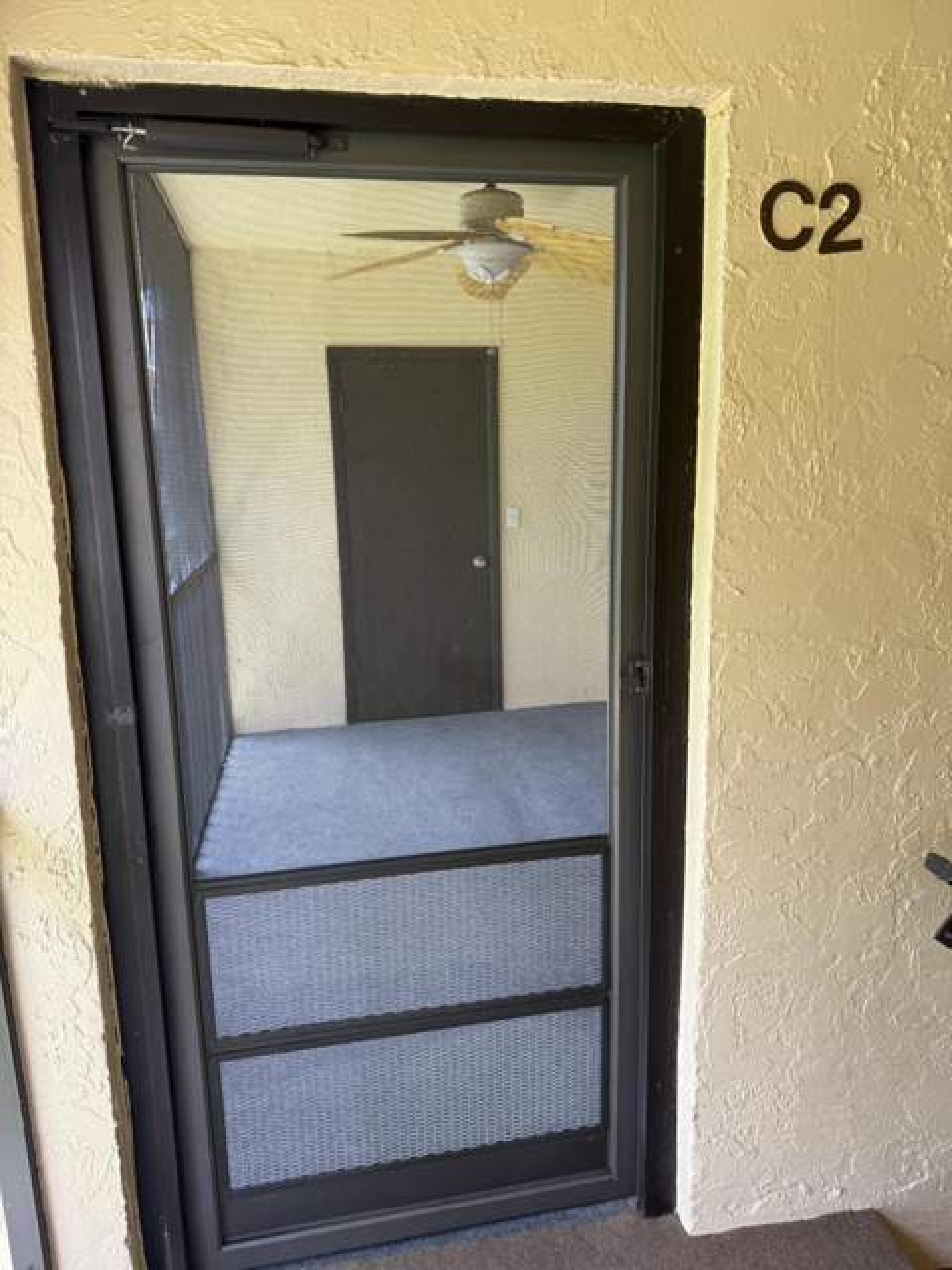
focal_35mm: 24
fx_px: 880
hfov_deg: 56.8
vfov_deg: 71.6
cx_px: 476
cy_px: 635
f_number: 1.78
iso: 100
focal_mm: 6.76
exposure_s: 1/121
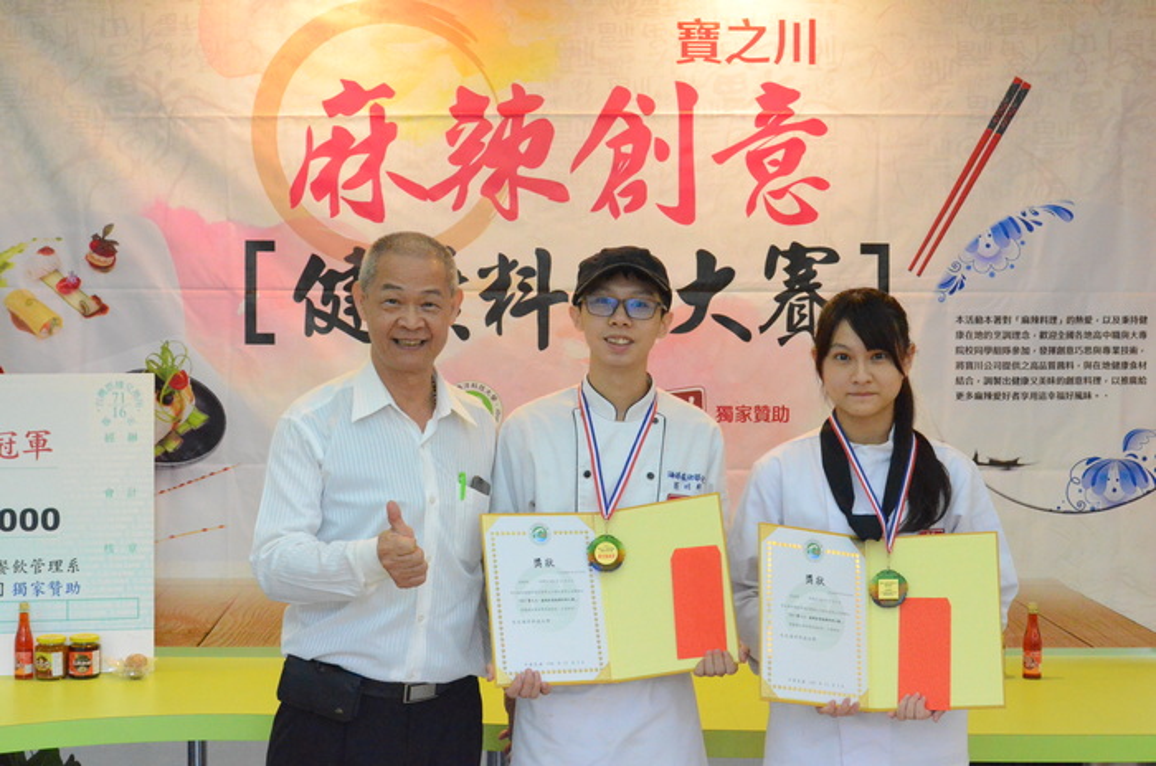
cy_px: 383
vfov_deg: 22.5
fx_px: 1923
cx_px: 578
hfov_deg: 33.5
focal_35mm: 60
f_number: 8
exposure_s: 1/200
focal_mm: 40
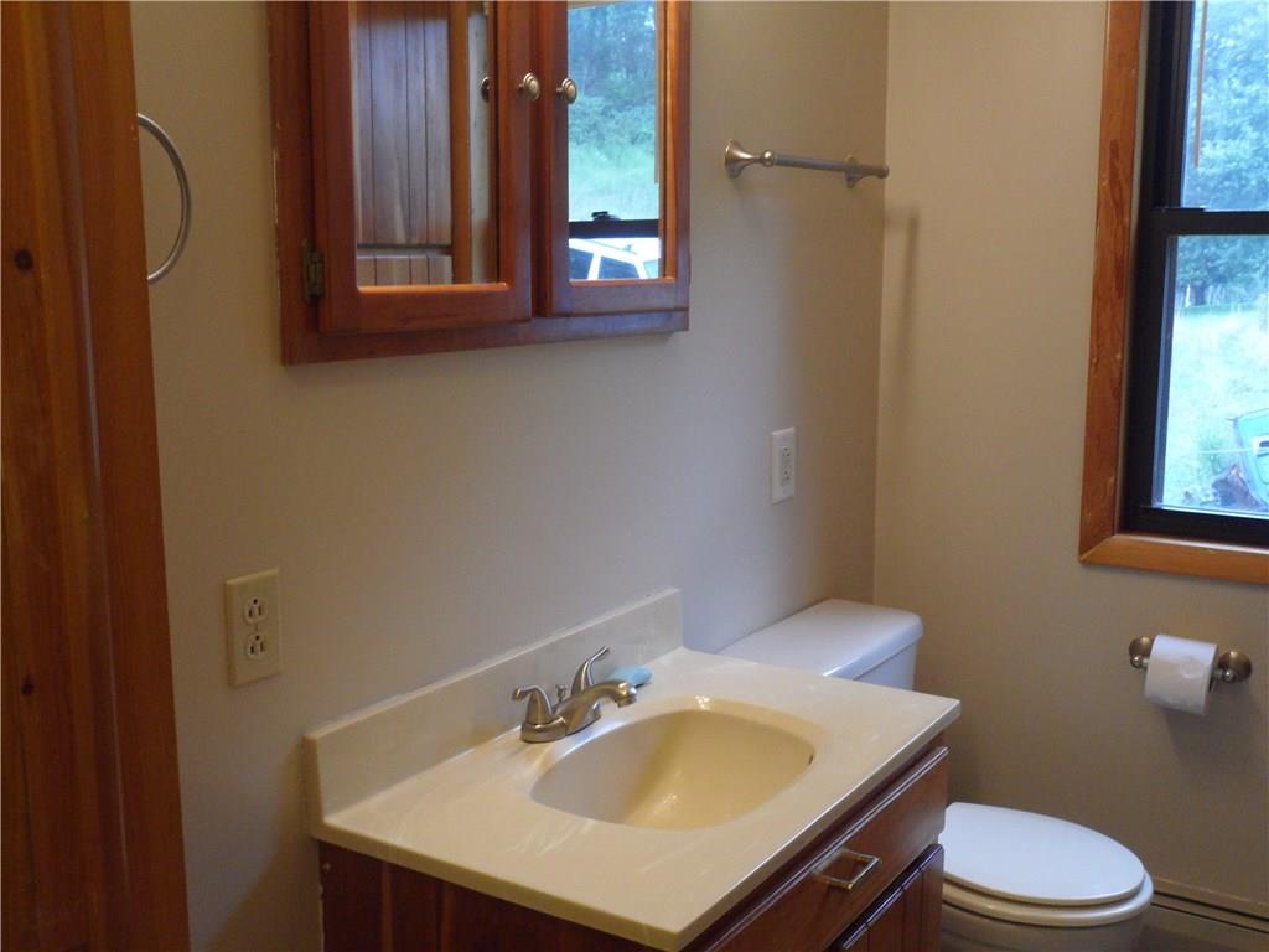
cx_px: 634
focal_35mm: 36
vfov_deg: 39.7
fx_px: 1320
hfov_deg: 51.4
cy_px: 476
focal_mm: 6.6
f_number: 3.8
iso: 240
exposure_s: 1/45
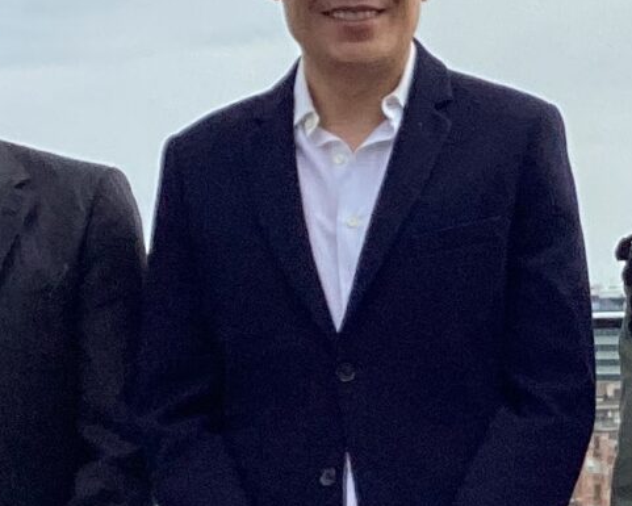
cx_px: 652
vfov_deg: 9.6
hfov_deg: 11.8
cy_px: 247
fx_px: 3012
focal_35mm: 161
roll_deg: +0.5
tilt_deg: +0.5
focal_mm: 3.3
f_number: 2.4
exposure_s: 1/1773
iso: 25
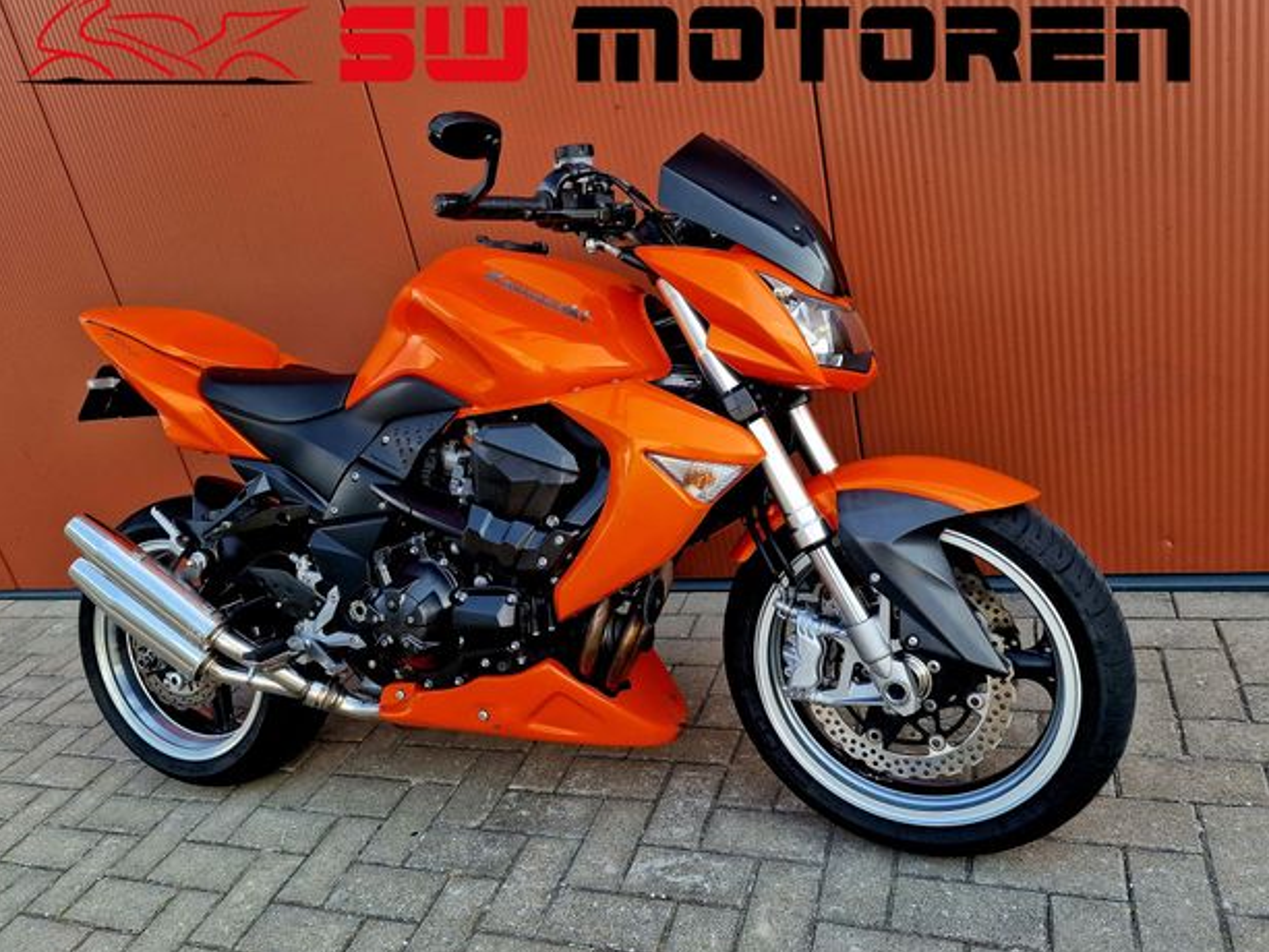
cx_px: 611
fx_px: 880
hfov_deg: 71.6
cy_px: 476
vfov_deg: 56.8
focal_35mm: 24
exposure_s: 1/182
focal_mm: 6.4
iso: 50
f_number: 1.8
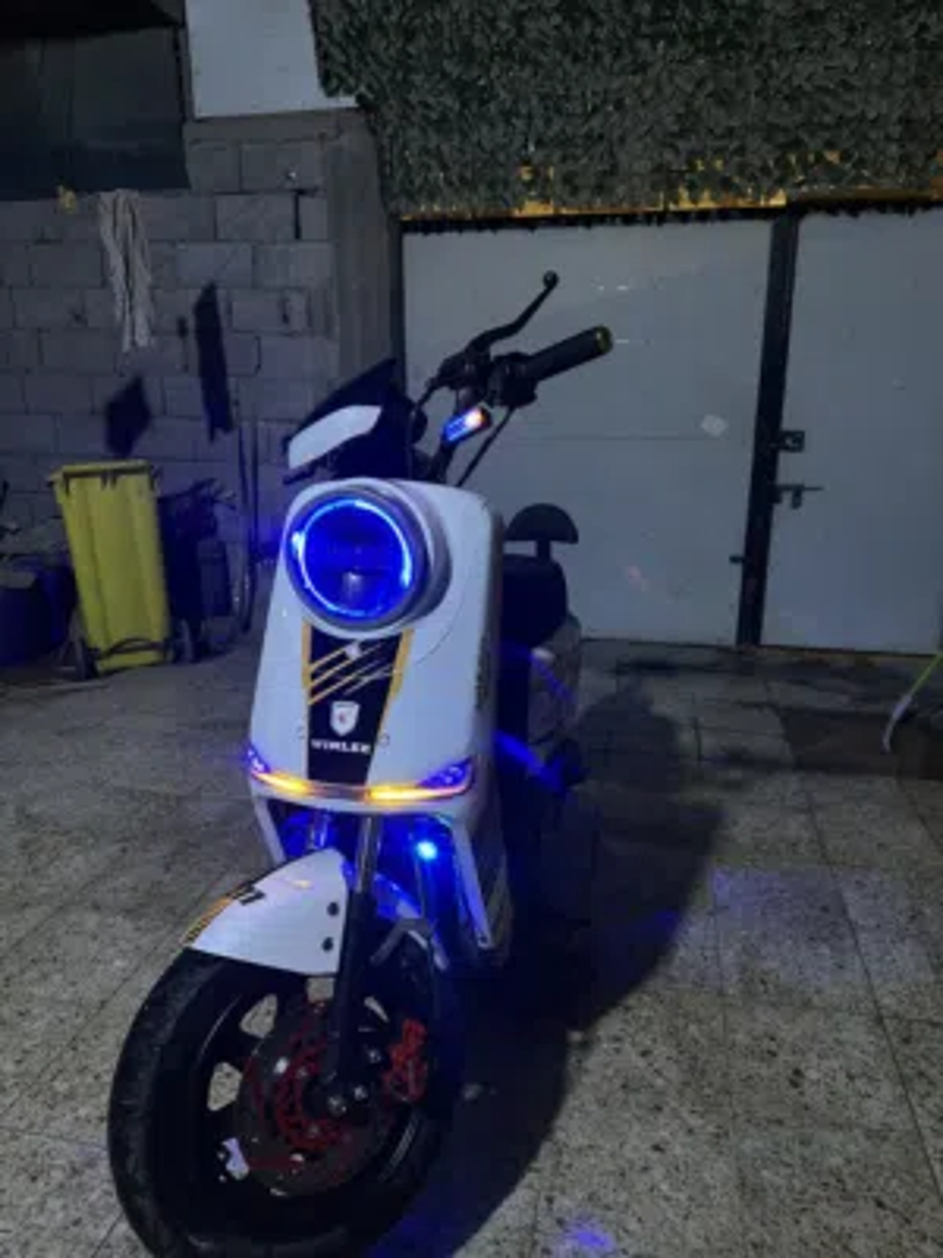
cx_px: 472
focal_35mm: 24
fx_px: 872
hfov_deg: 56.8
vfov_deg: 71.6
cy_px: 629
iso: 250
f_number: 1.78
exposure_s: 1/53
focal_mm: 6.86
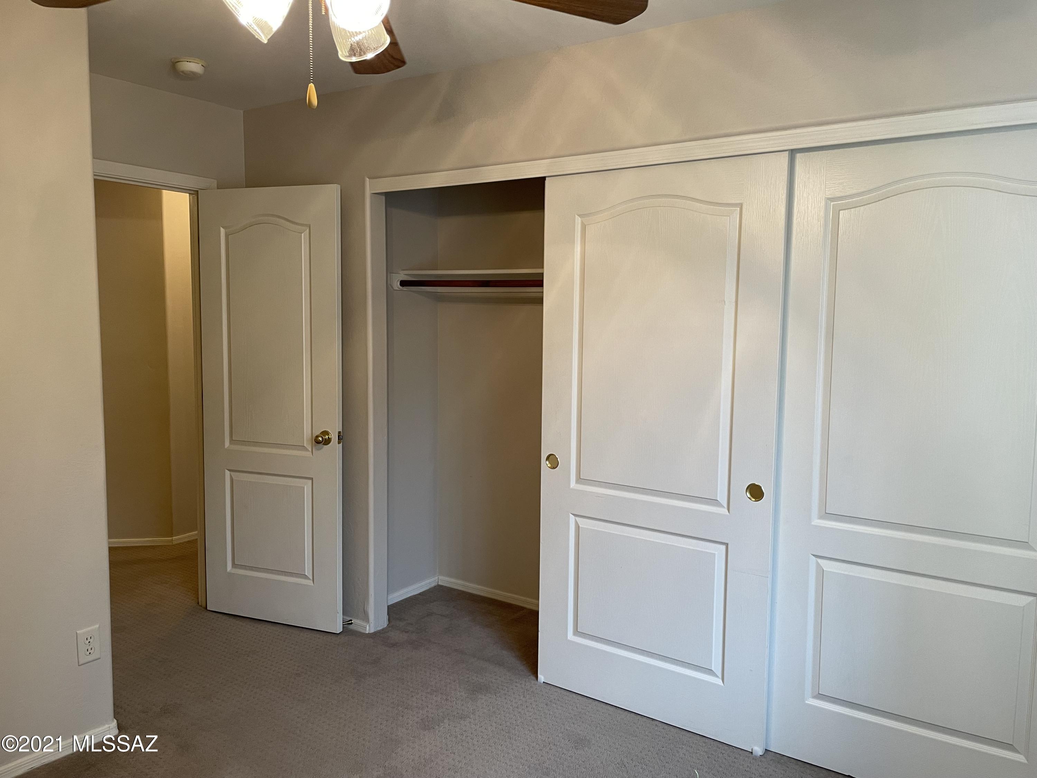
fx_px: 779
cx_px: 518
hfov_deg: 67.3
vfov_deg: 53.1
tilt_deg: -4.0
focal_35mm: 26
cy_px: 389
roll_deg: -0.2
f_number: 1.6
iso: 100
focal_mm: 4.2
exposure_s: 1/60
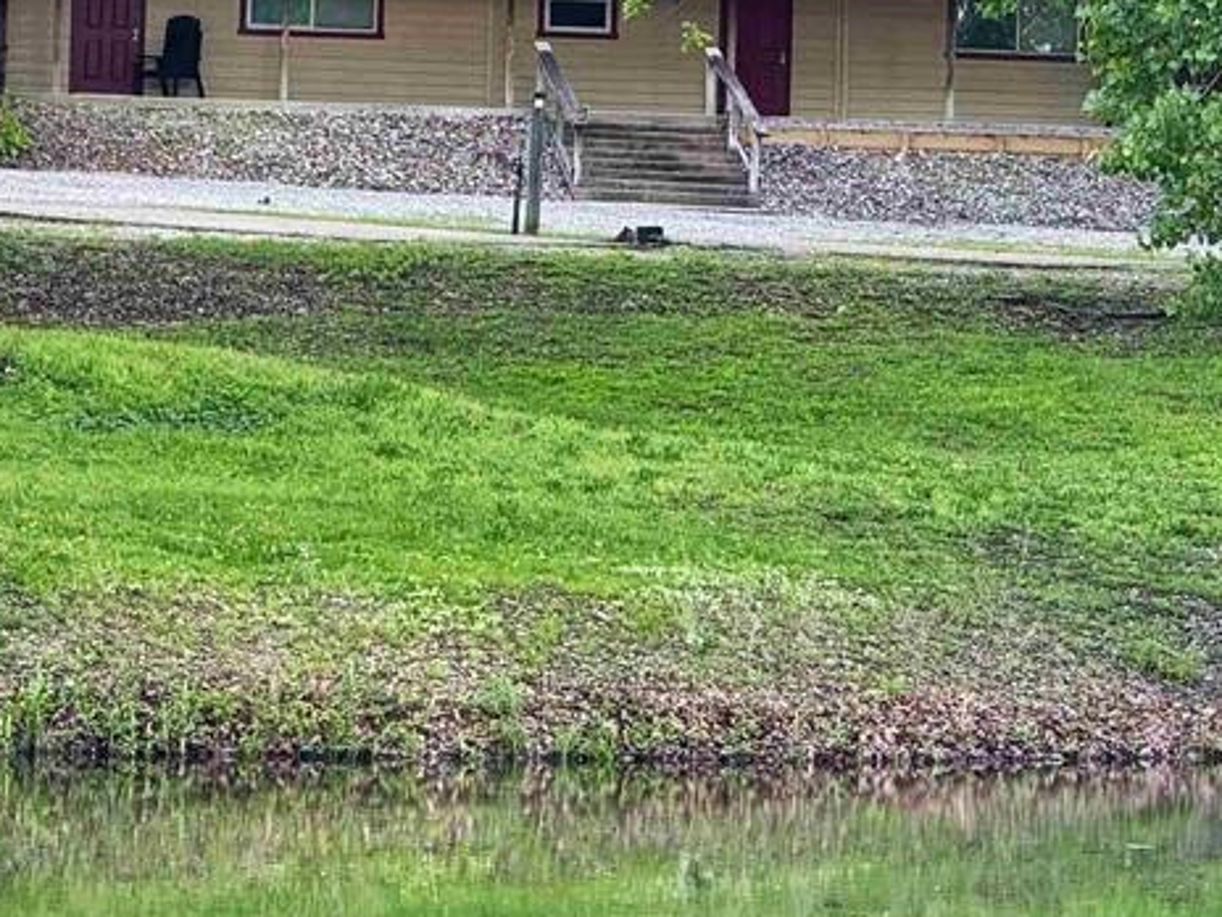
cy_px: 145
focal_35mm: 265
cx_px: 932
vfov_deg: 5.6
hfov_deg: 7.5
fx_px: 9355
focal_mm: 15.66
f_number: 2.8
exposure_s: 1/191
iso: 64
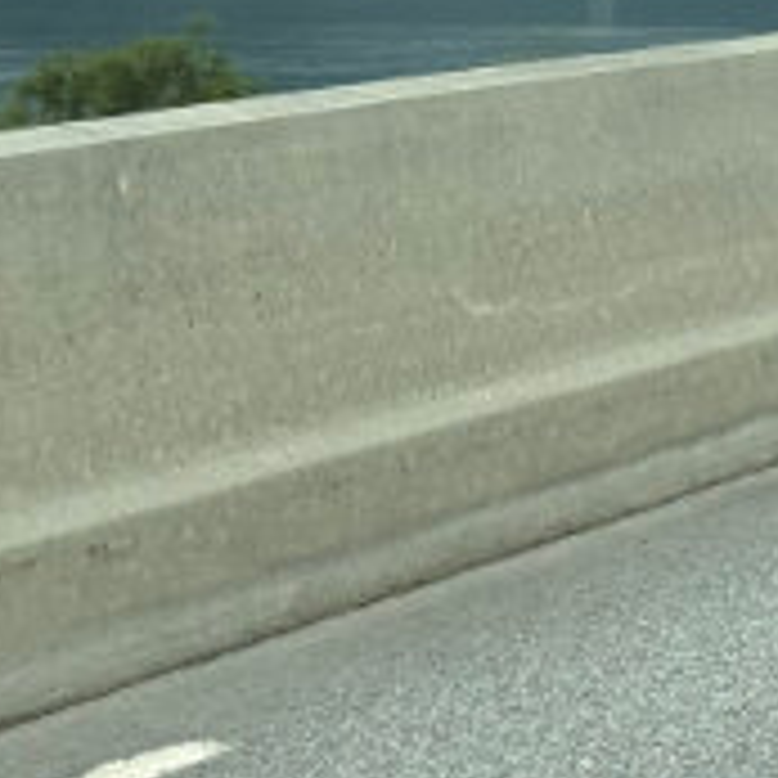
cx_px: 1367
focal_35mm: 196
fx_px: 4984
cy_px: -553
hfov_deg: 8.6
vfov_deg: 8.6
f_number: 1.8
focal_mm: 6.8
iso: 64
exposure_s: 1/2033
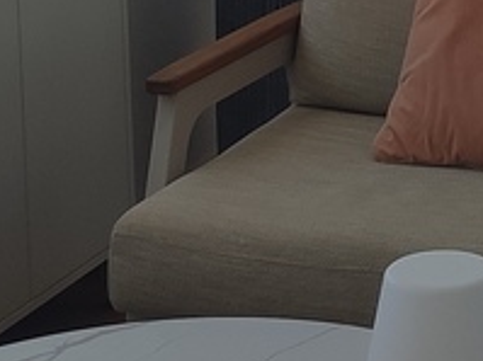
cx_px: 609
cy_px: -402
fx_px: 2245
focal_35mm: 161
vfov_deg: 8.6
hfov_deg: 12.0
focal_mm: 6.04
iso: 50
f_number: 1.9
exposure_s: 1/545
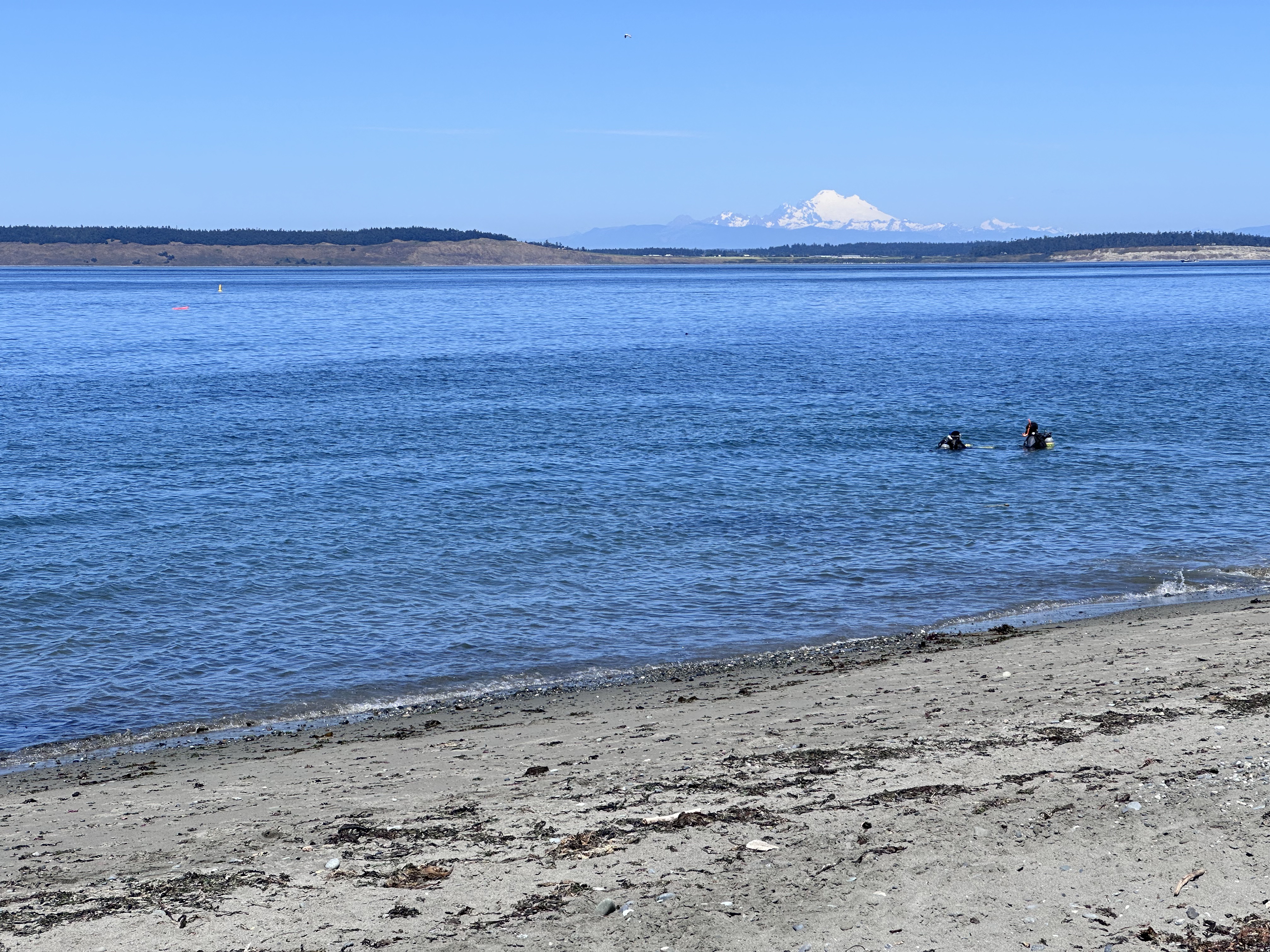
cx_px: 635
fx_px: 2825
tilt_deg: -4.3
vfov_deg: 19.1
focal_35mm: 77
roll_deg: +0.6
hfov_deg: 25.3
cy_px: 476
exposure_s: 1/1033
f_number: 2.8
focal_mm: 9
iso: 32
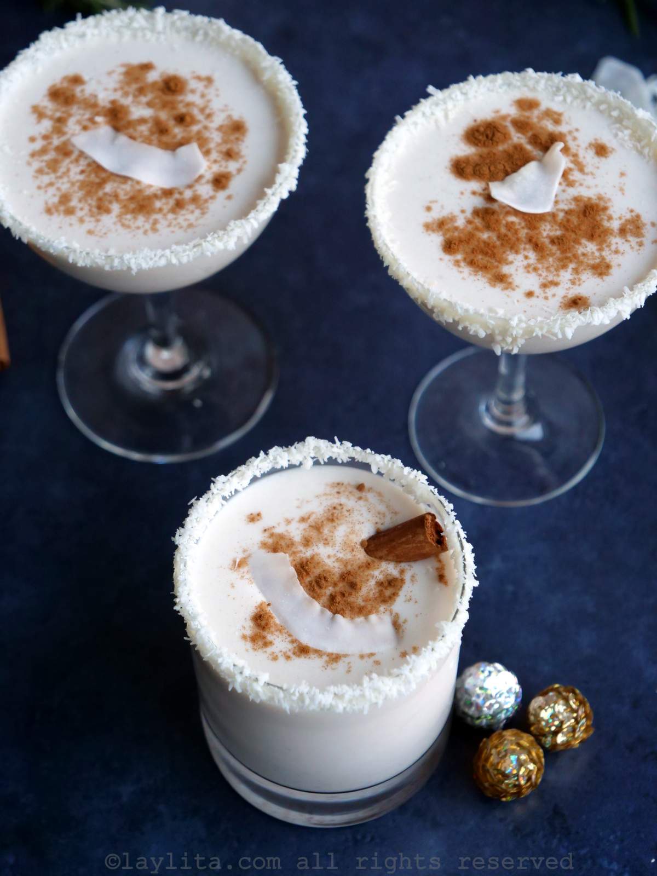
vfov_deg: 23.3
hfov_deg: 17.6
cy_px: 438
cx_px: 328
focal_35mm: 84
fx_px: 2126
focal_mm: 42
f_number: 3.9
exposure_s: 1/100
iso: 1600
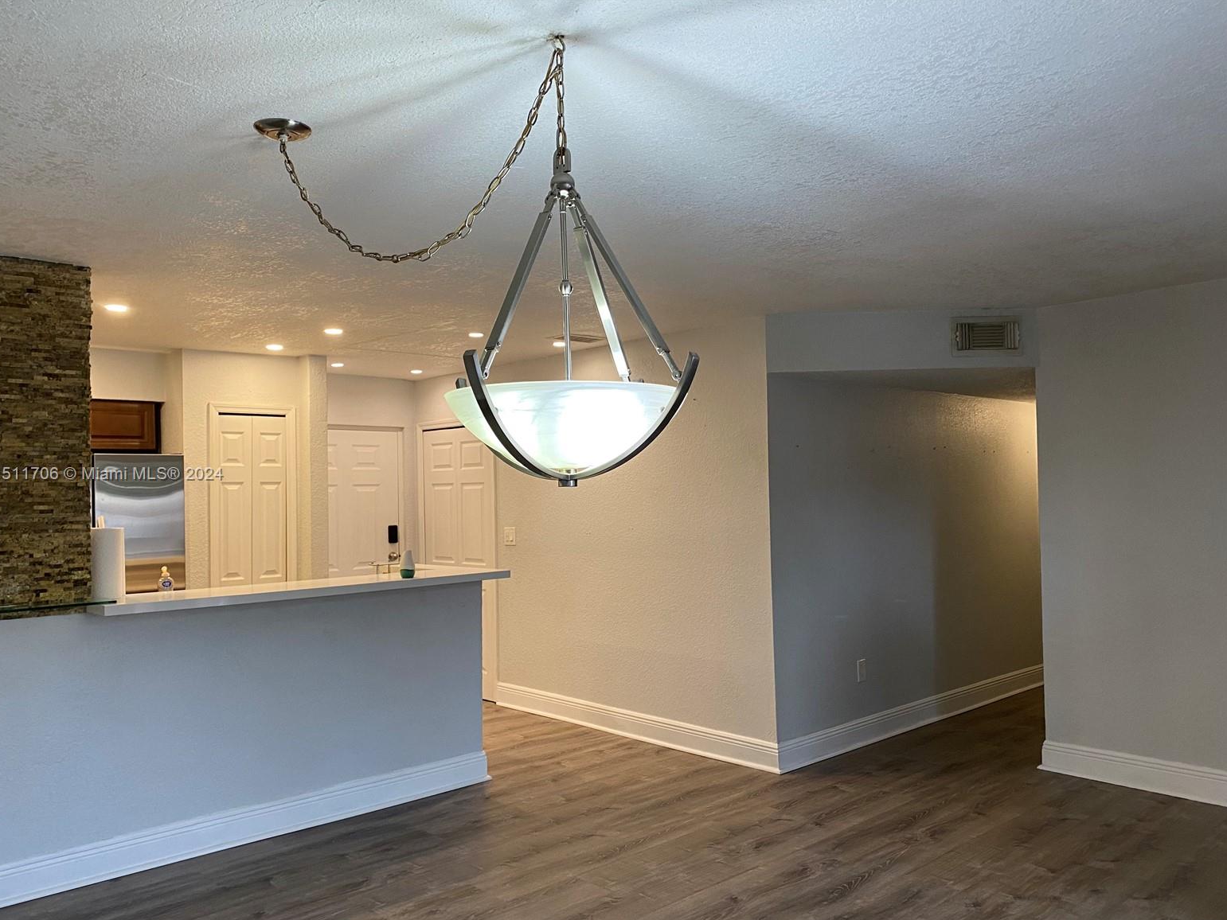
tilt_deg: -0.1
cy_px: 475
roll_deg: +1.4
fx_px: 957
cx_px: 605
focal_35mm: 27
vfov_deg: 51.4
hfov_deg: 65.3
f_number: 1.8
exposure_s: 1/60
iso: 80
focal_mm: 4.25
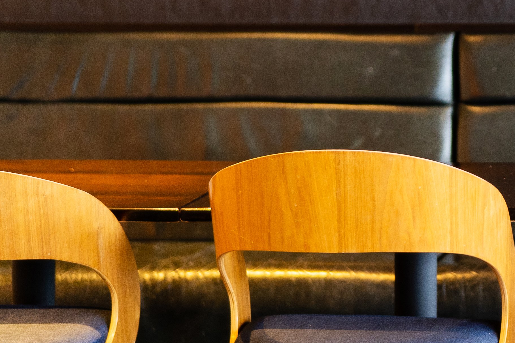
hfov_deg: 12.0
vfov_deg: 8.2
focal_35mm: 165
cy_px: -102
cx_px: 731
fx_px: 2360
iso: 640
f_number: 1.8
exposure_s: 1/50
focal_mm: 50
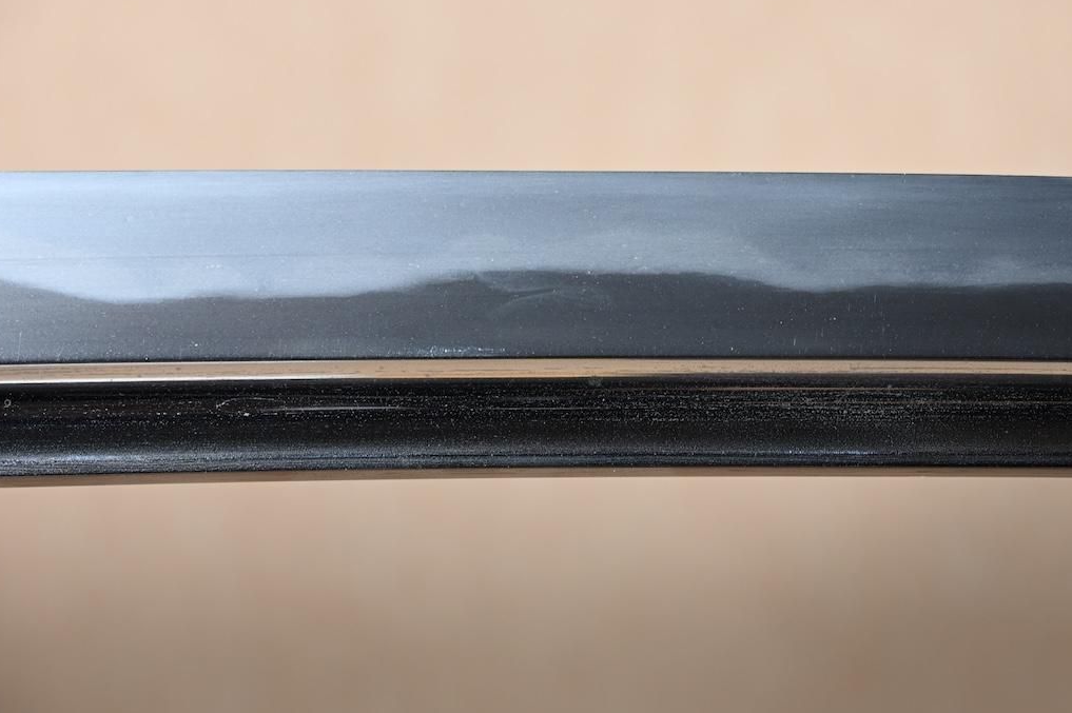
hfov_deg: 13.1
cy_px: 340
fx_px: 4673
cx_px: 658
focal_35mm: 157
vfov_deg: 8.7
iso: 100
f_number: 5.3
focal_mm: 76
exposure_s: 1/2
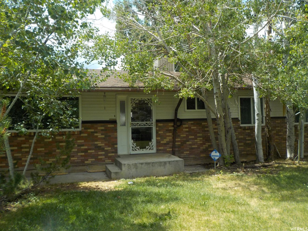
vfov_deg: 46.8
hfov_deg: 60.0
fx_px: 267
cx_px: 154
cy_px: 116
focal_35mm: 30
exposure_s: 1/800
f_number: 3.3
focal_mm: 4.1
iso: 125
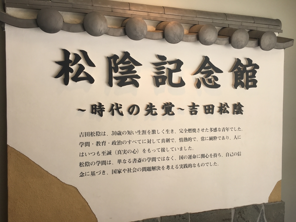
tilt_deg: -0.1
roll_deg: +0.3
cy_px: 111
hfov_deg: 61.7
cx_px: 148
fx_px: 248
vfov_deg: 48.2
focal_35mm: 29
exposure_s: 1/120
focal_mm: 4.15
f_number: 2.2
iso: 25
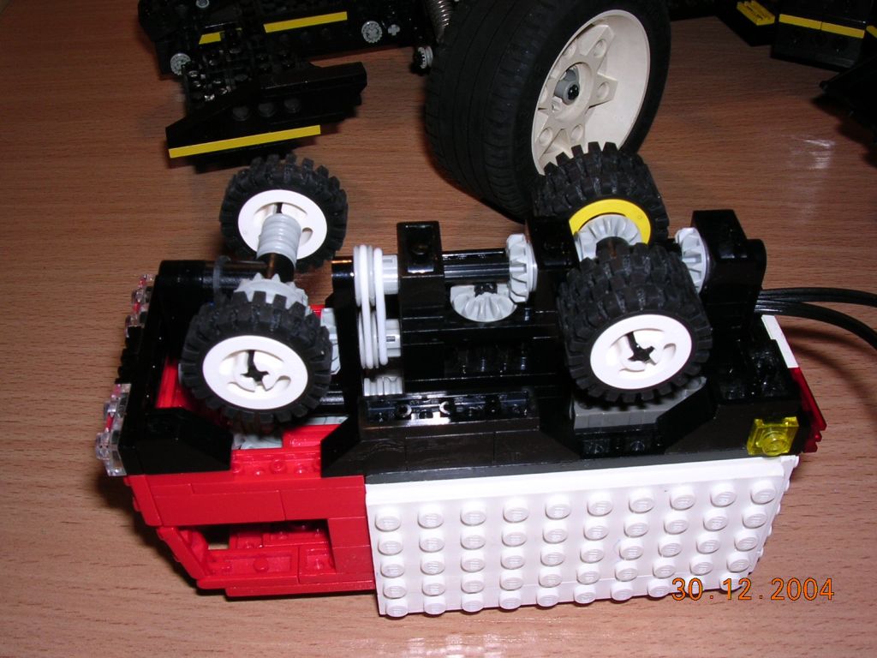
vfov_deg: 37.7
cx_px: 438
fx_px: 963
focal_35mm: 38
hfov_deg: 49.0
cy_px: 329
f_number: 5.6
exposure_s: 1/60.1
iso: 100
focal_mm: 5.8
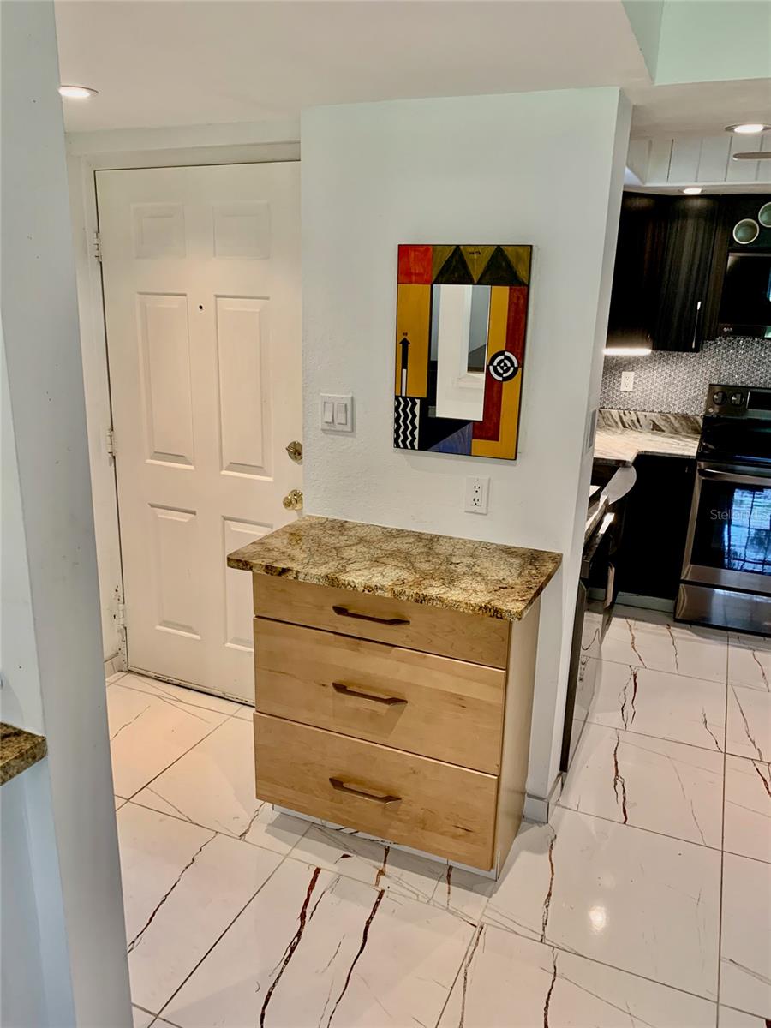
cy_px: 514
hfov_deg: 53.1
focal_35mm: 26
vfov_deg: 67.3
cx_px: 386
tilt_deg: -14.5
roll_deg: -1.7
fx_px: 772
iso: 100
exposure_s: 1/60
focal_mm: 4.25
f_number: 1.8
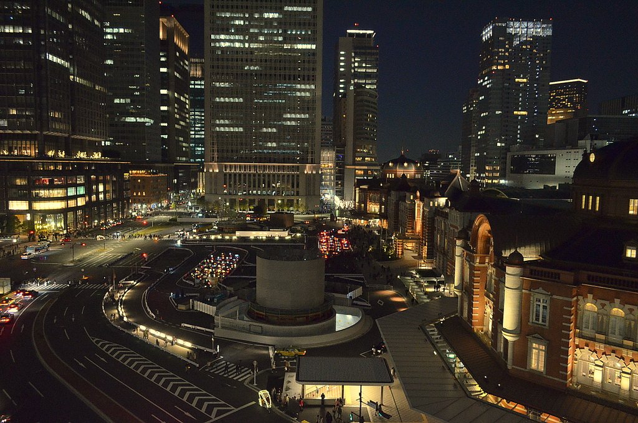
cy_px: 212
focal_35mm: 27
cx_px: 319
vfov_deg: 47.7
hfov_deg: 67.5
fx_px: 477
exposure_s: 1/30
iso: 3200
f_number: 3.5
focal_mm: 18
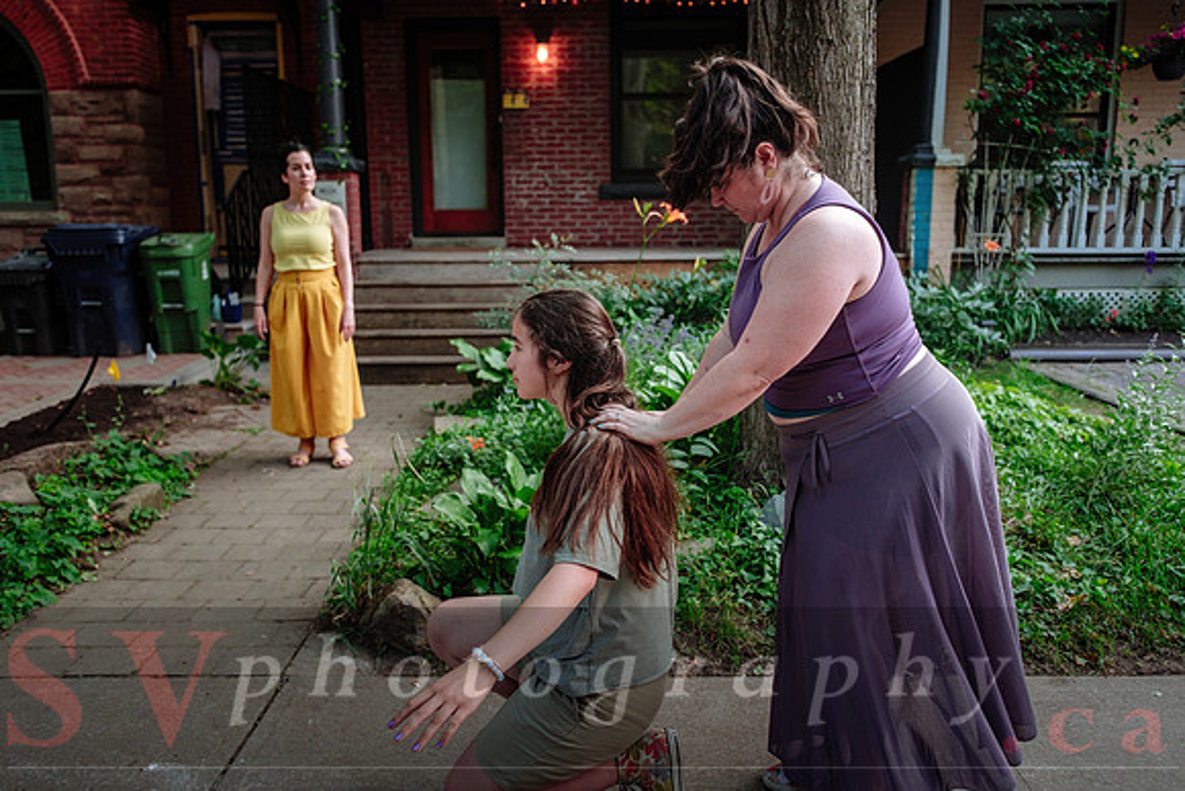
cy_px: 364
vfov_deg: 45.6
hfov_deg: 64.5
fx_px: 940
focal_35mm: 29
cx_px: 592
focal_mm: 17
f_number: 1.8
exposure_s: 1/320
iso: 500
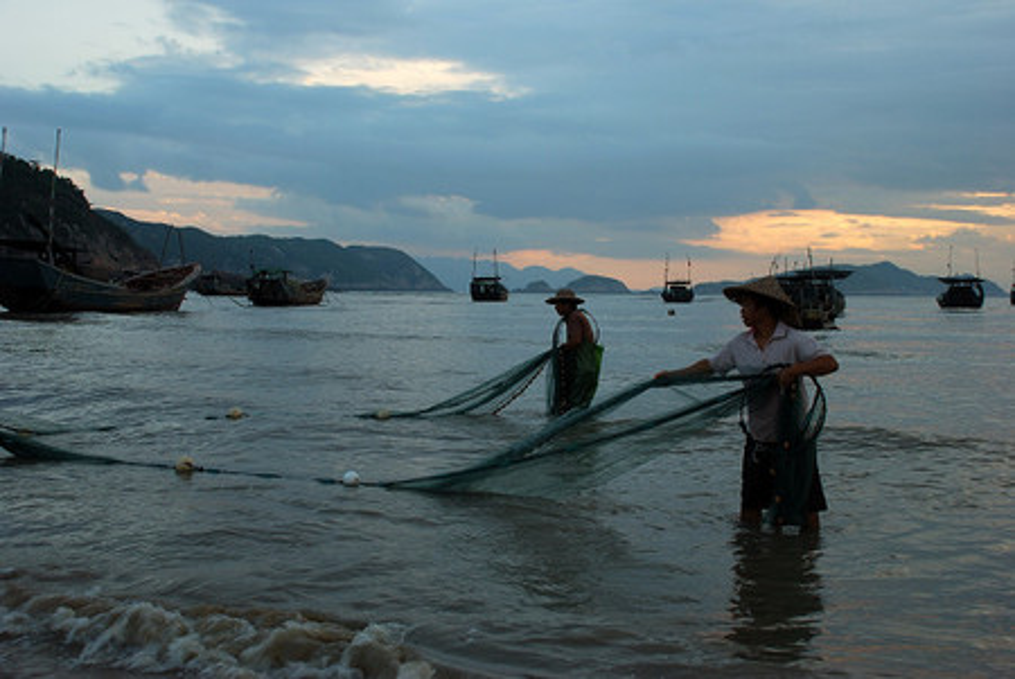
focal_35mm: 42
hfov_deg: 46.4
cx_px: 508
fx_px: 1185
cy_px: 340
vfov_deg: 32.0
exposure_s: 1/45
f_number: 6.7
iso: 100
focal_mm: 28
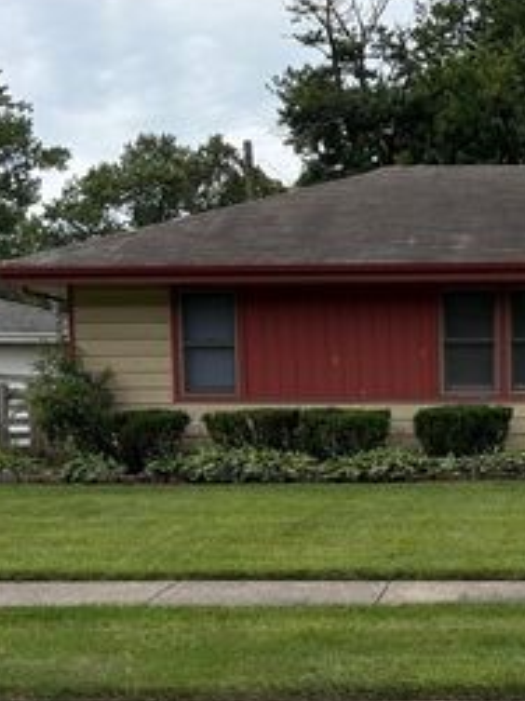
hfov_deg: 20.8
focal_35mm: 69
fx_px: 1396
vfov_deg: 27.8
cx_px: 486
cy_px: 532
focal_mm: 5.96
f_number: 1.6
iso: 50
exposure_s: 1/3448
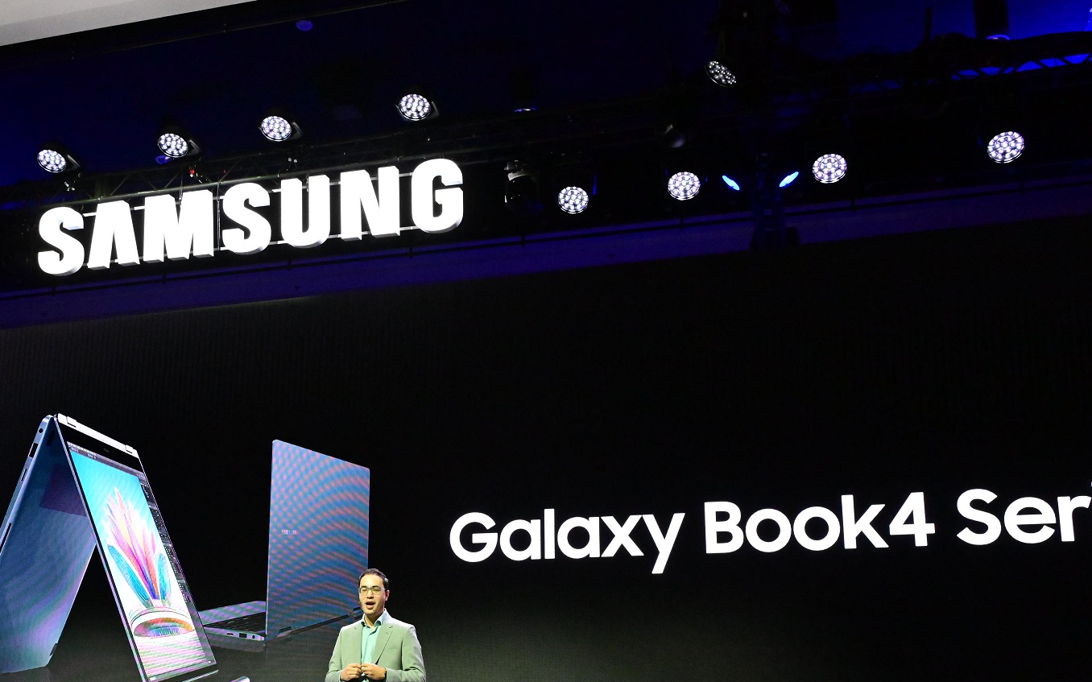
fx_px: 1339
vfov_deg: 28.4
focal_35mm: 45
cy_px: 452
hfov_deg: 43.9
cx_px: 387
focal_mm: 29
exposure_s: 1/90
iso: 6400
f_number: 6.7
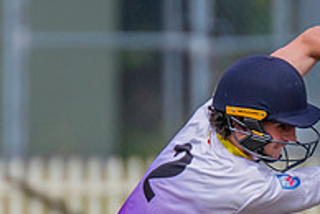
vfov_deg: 0.5
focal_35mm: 2619
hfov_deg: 0.8
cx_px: 122
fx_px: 23315
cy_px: 229
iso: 800
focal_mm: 600
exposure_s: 1/2500
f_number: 6.3
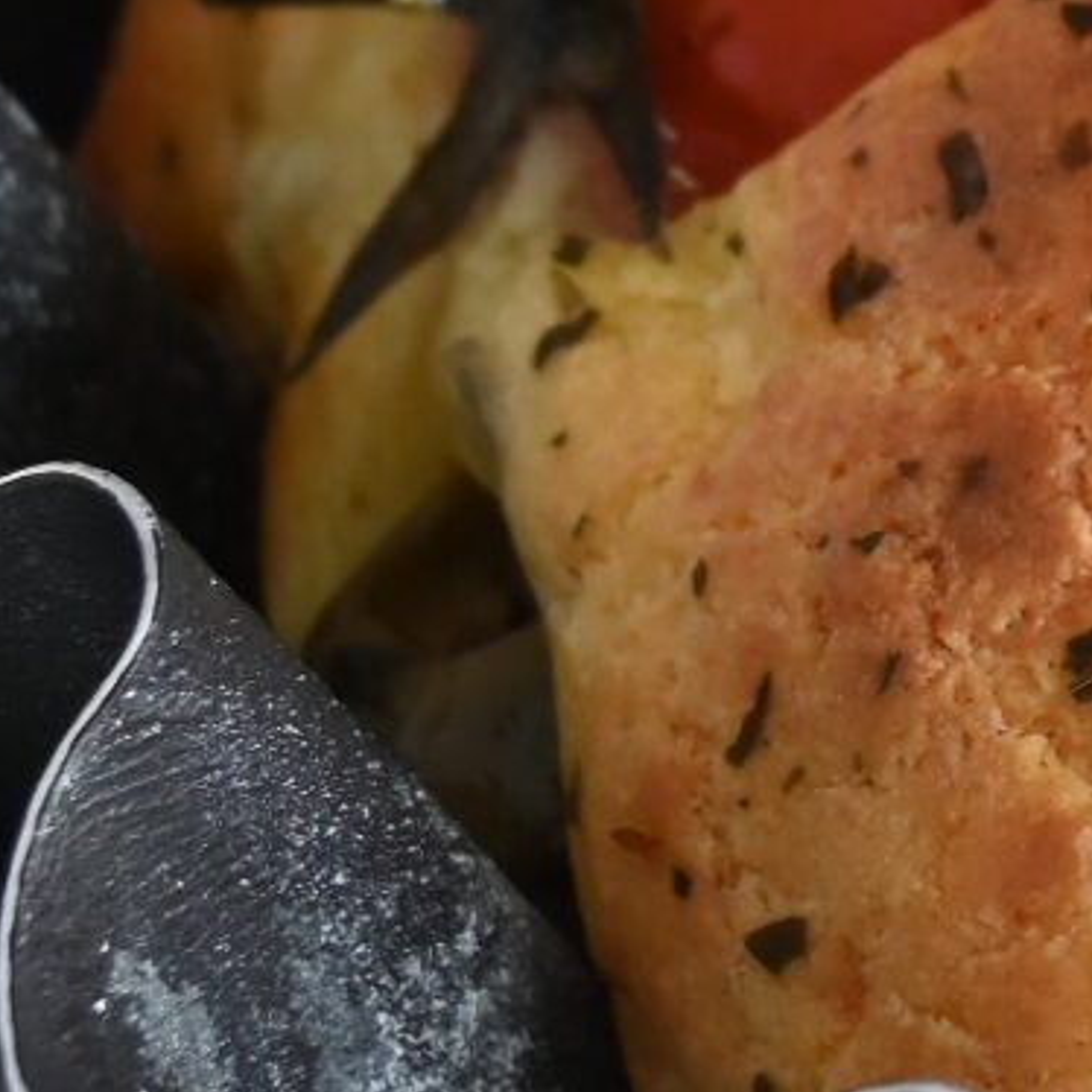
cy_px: -508
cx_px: 2917
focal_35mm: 314
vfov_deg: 5.5
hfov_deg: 5.3
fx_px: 11207
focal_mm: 36
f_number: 6.3
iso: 200
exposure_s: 1/10
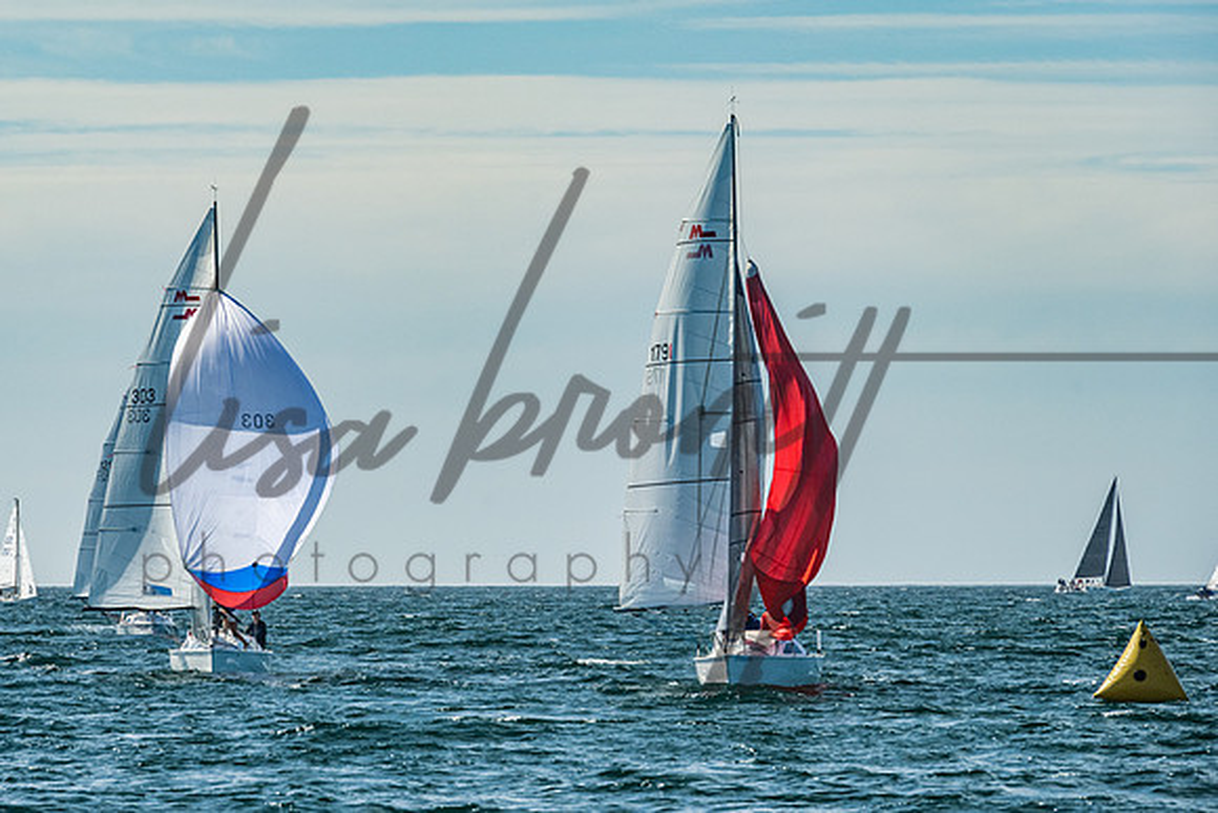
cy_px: 330
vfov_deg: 4.8
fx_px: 9780
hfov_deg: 7.1
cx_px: 413
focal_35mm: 289
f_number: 10
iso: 400
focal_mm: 200
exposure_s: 1/640
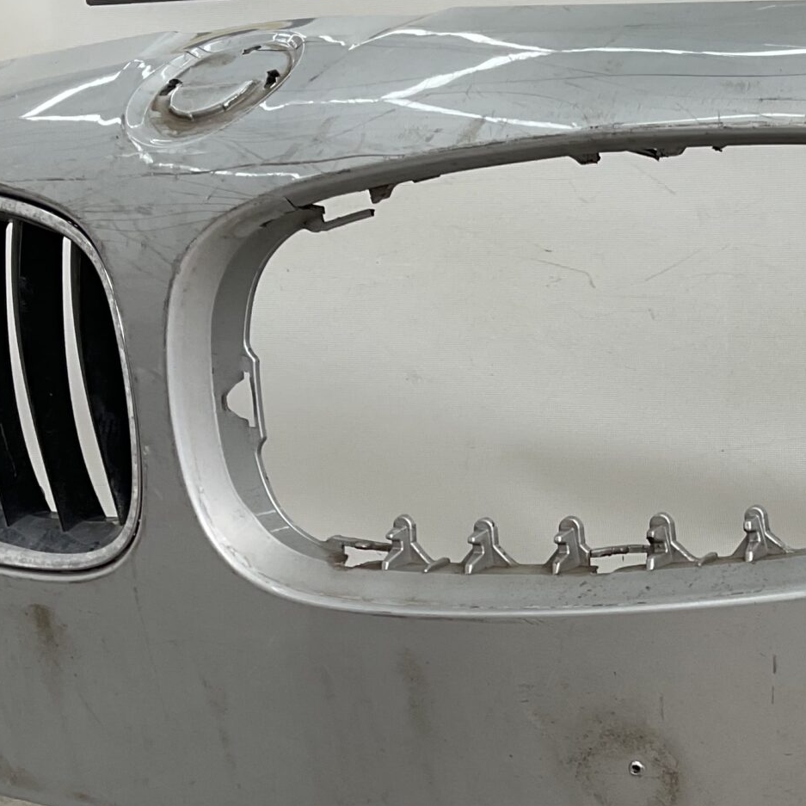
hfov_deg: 24.1
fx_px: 1844
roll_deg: -1.1
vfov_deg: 24.3
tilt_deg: -11.3
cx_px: 706
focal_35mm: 70
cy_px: 637
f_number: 1.8
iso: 16
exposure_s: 1/184
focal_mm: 3
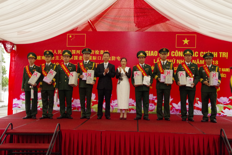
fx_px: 271
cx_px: 116
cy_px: 78
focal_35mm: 42
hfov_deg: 46.4
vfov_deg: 31.9
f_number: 8
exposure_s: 1/200
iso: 6400
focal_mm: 28
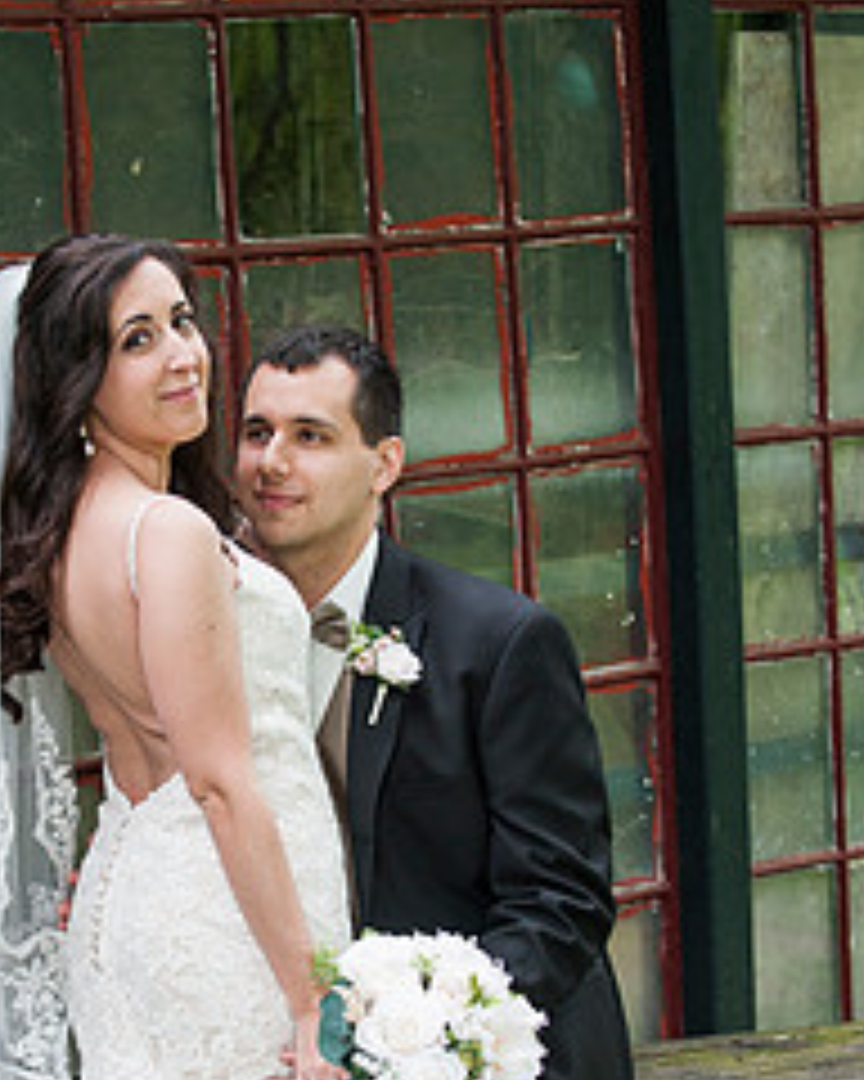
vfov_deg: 15.6
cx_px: 245
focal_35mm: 123
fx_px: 3932
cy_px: 706
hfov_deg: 12.5
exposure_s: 1/1600
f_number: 3.5
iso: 800
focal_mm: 70
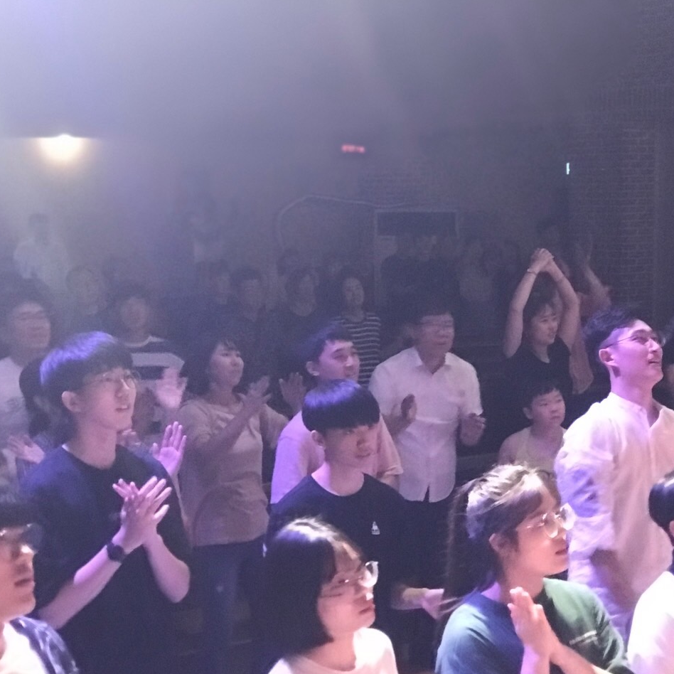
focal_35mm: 68
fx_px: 1498
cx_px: 346
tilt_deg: -6.8
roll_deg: +1.7
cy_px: 339
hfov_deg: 25.4
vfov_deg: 25.4
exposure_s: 1/51
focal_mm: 6.6
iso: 1250
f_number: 2.8
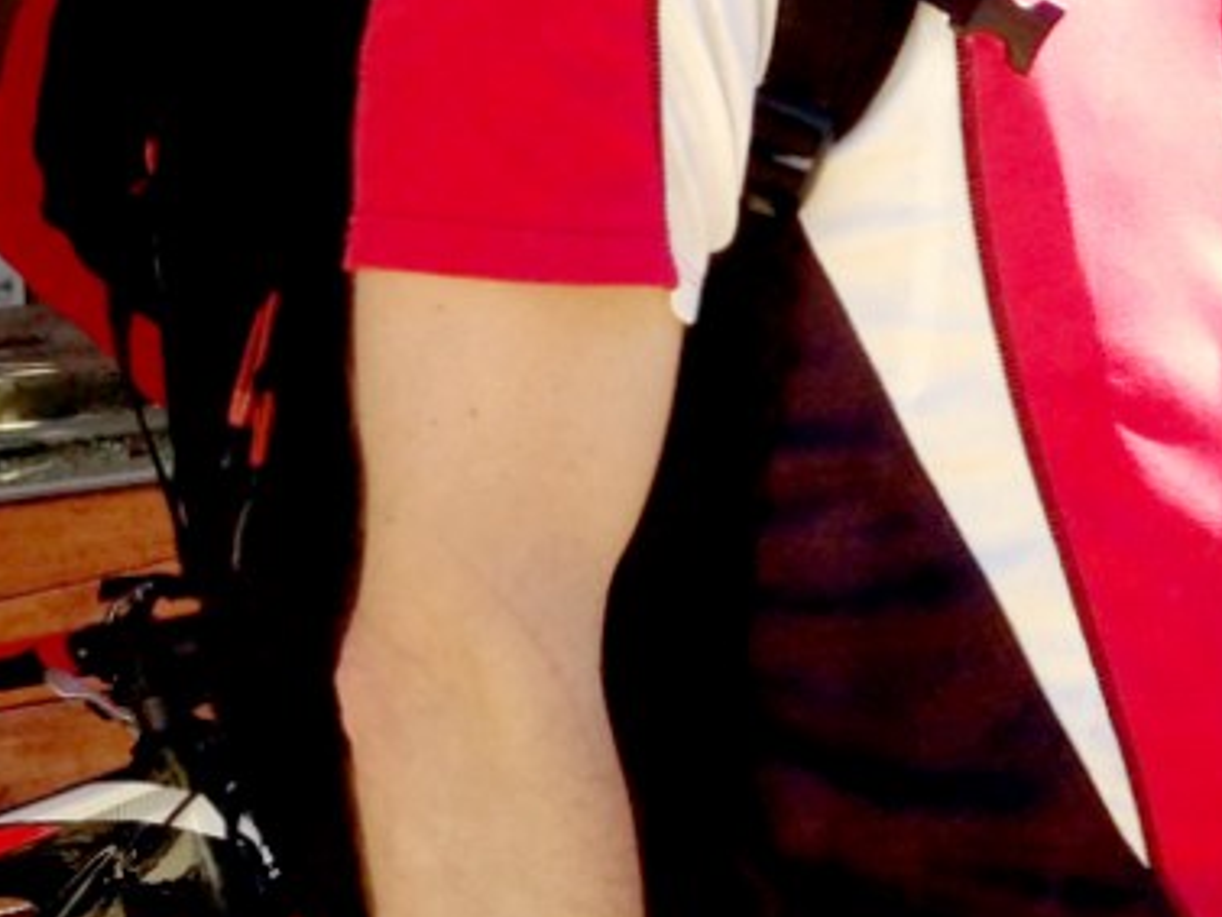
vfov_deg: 10.6
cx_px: 1423
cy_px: 538
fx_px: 4944
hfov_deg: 13.7
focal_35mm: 140
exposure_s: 1/535
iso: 50
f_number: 2.4
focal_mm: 4.12
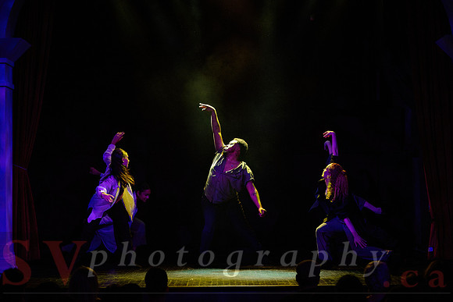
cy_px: 172
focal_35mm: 114
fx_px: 1429
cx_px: 261
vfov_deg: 12.1
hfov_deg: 18.0
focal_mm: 98
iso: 1600
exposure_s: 1/250
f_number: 2.8
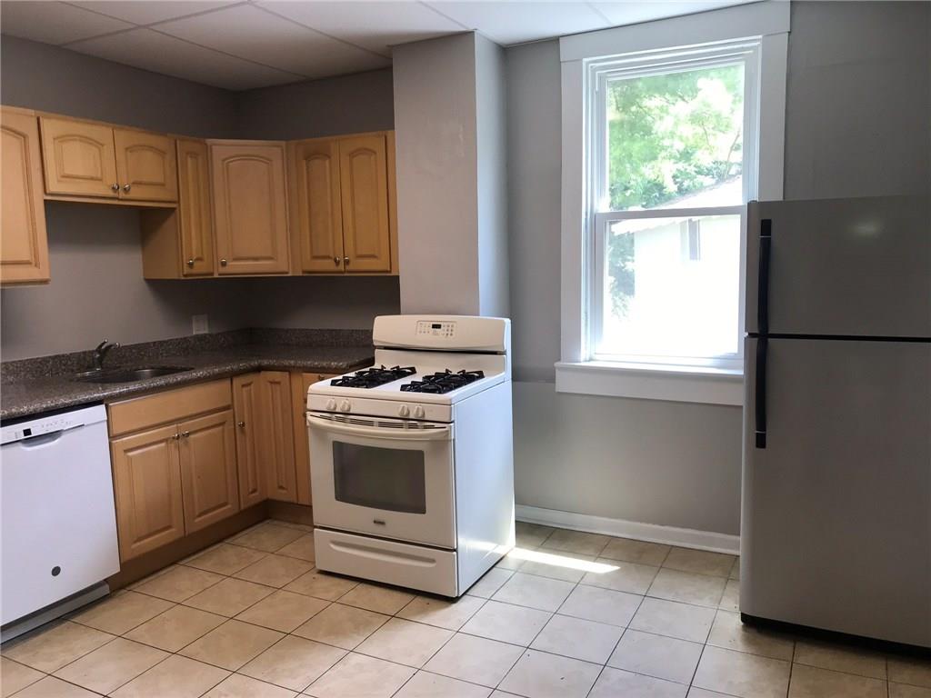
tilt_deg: -7.0
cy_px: 349
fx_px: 753
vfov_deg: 49.7
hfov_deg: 63.4
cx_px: 466
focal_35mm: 28
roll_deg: +2.4
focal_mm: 3.99
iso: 25
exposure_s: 1/60
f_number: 1.8
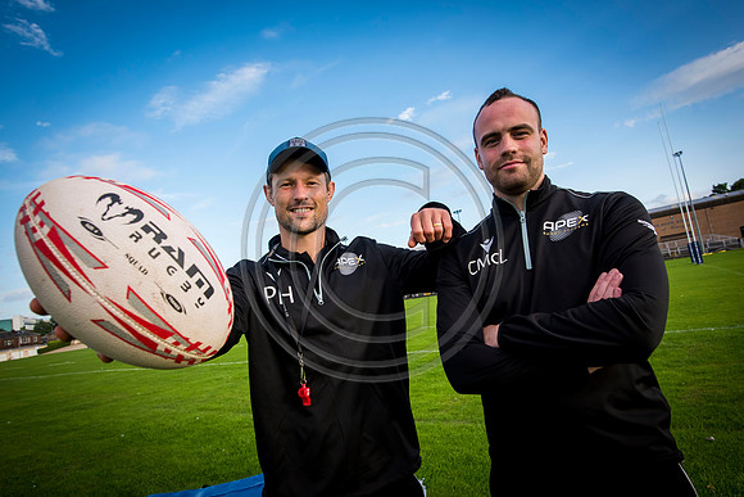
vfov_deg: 62.0
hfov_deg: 84.0
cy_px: 248
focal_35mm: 20
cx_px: 372
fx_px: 413
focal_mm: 20
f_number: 5.6
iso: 640
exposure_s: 1/640
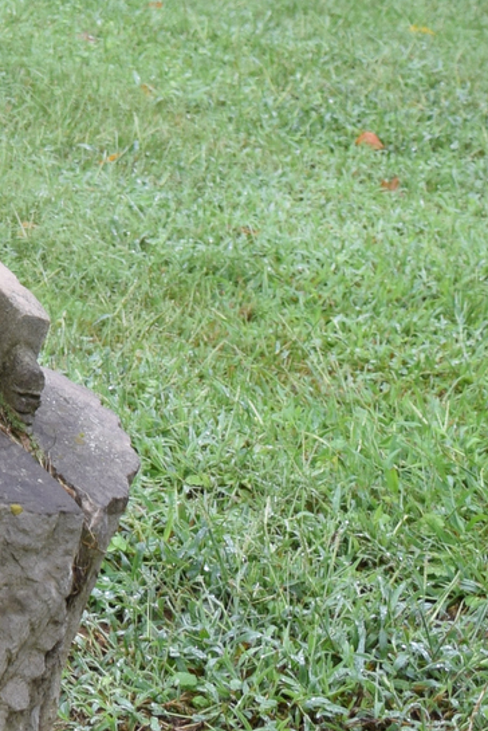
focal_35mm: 132
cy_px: -456
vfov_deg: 14.2
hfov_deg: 10.0
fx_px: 2680
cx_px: -318
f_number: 5
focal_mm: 20
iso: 200
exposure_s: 1/100
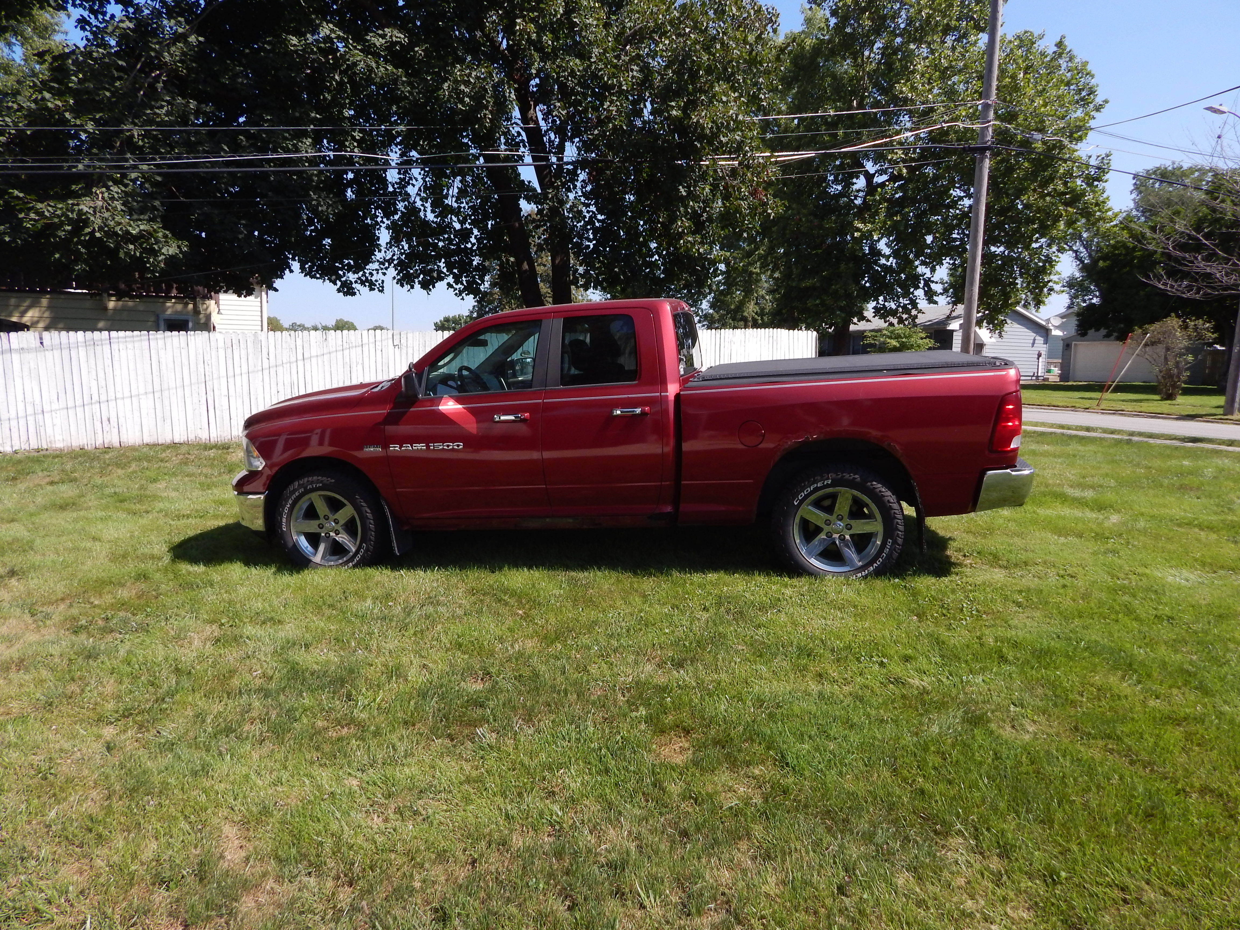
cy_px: 465
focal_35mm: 23
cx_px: 620
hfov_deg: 73.9
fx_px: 824
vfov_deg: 58.9
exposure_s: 1/1000
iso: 125
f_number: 3
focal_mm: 4
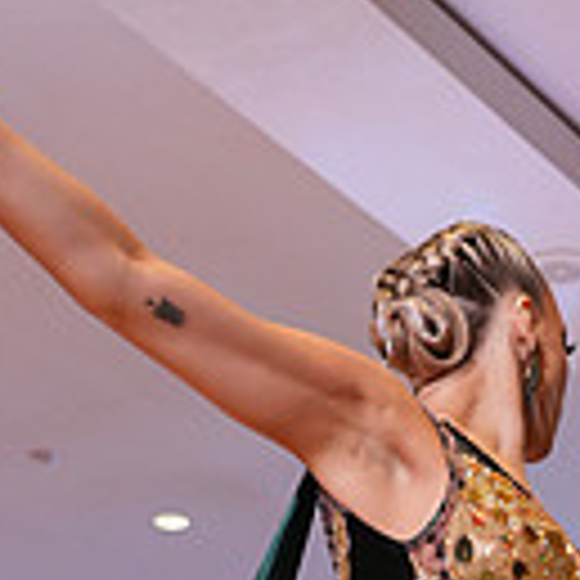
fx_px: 2464
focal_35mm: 130
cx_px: 515
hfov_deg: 13.3
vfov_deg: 12.9
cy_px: 809
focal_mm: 34
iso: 2000
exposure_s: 1/320
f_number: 4
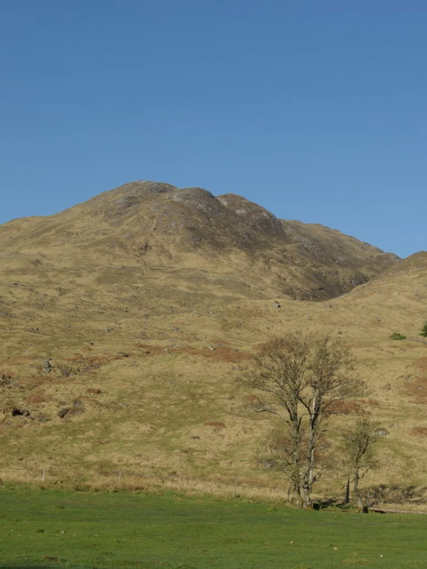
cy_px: 286
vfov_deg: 28.7
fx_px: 1114
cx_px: 398
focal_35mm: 68
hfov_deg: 21.2
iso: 100
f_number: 8
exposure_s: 1/250
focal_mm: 31
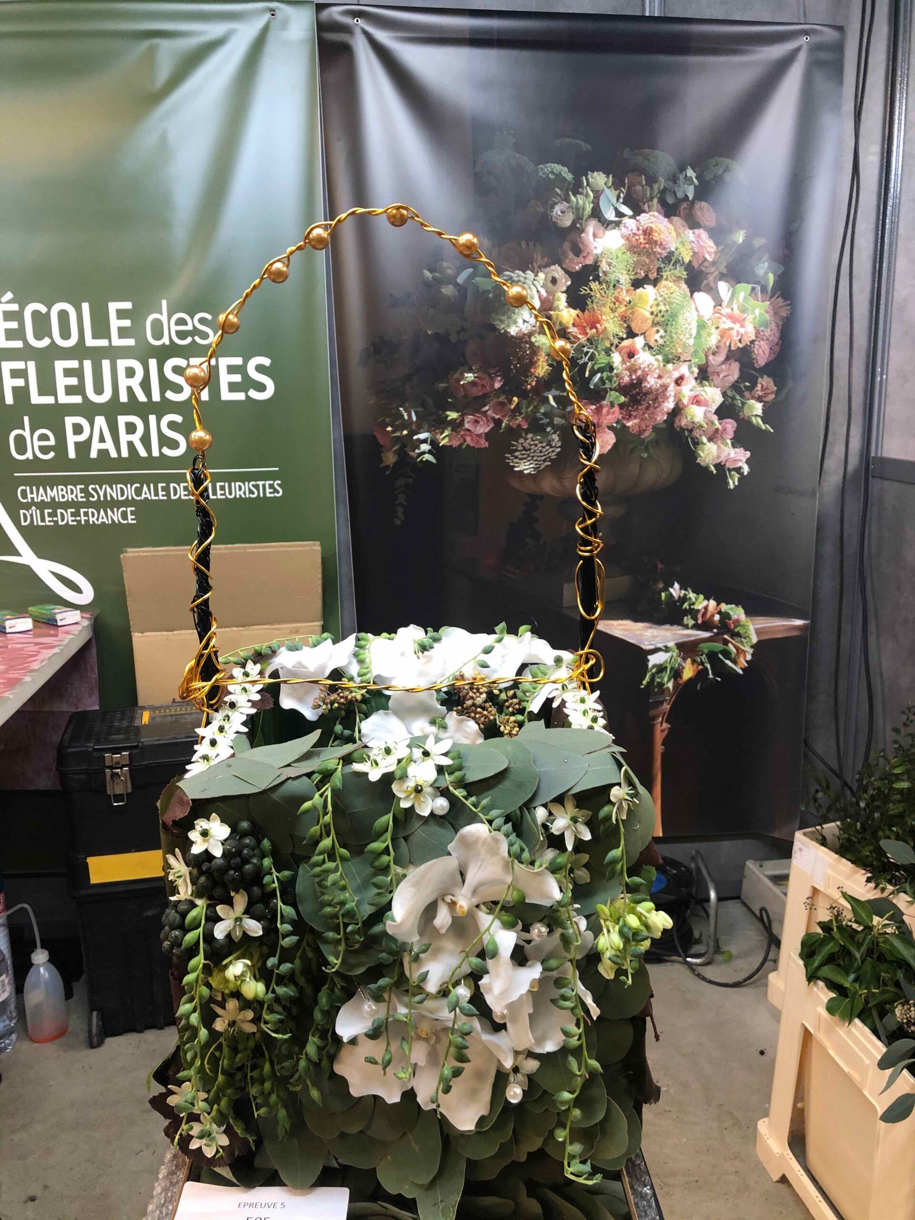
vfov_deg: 63.4
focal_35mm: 28
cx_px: 458
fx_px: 987
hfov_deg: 49.7
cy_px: 610
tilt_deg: -10.1
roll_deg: +2.0
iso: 40
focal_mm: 4
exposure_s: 1/20
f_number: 1.8
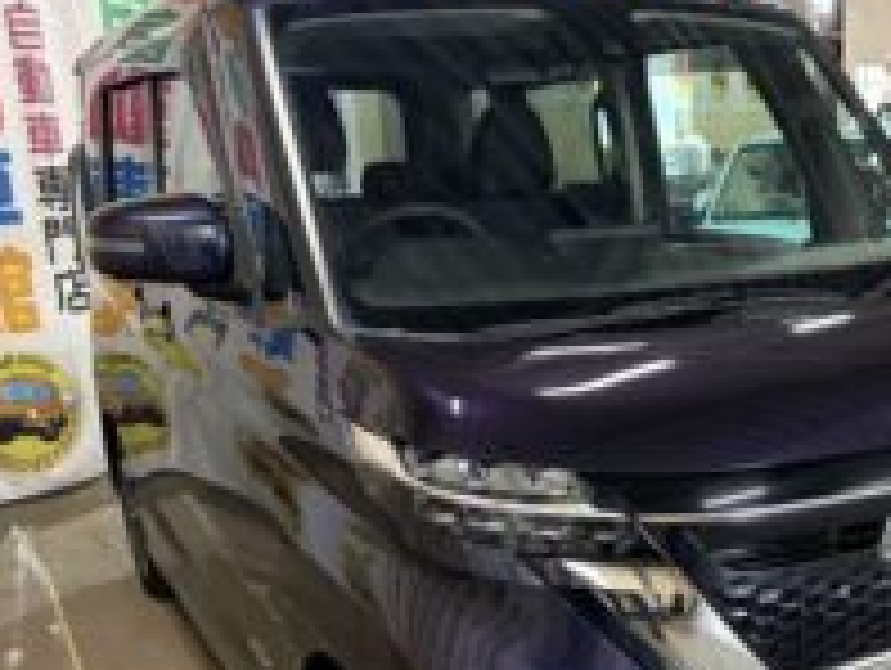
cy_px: 528
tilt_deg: -16.3
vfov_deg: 30.9
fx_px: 1185
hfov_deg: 40.4
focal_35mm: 46
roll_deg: +3.3
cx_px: 634
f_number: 1.6
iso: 400
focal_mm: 5.96
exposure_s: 1/50
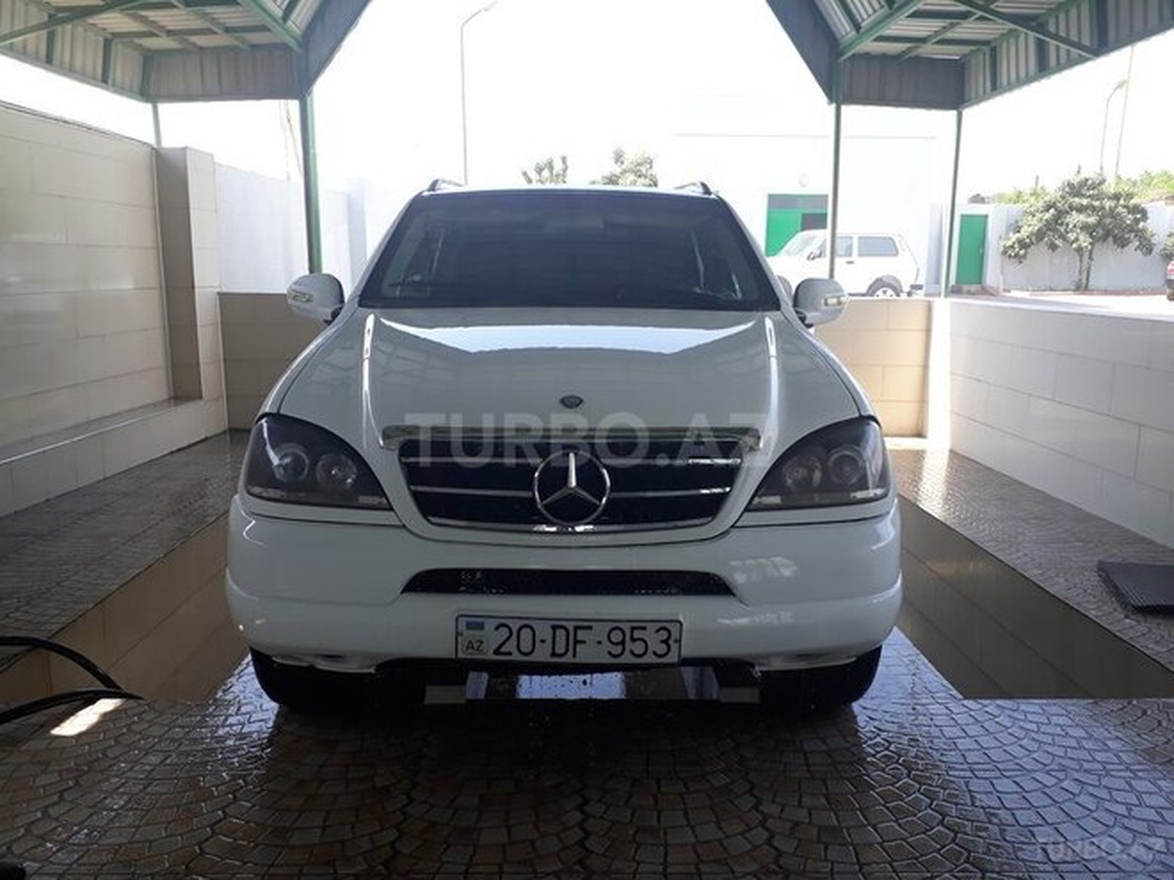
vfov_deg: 51.4
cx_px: 587
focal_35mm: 27
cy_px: 440
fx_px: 916
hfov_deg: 65.3
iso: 40
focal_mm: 3.6
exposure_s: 1/282
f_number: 1.9
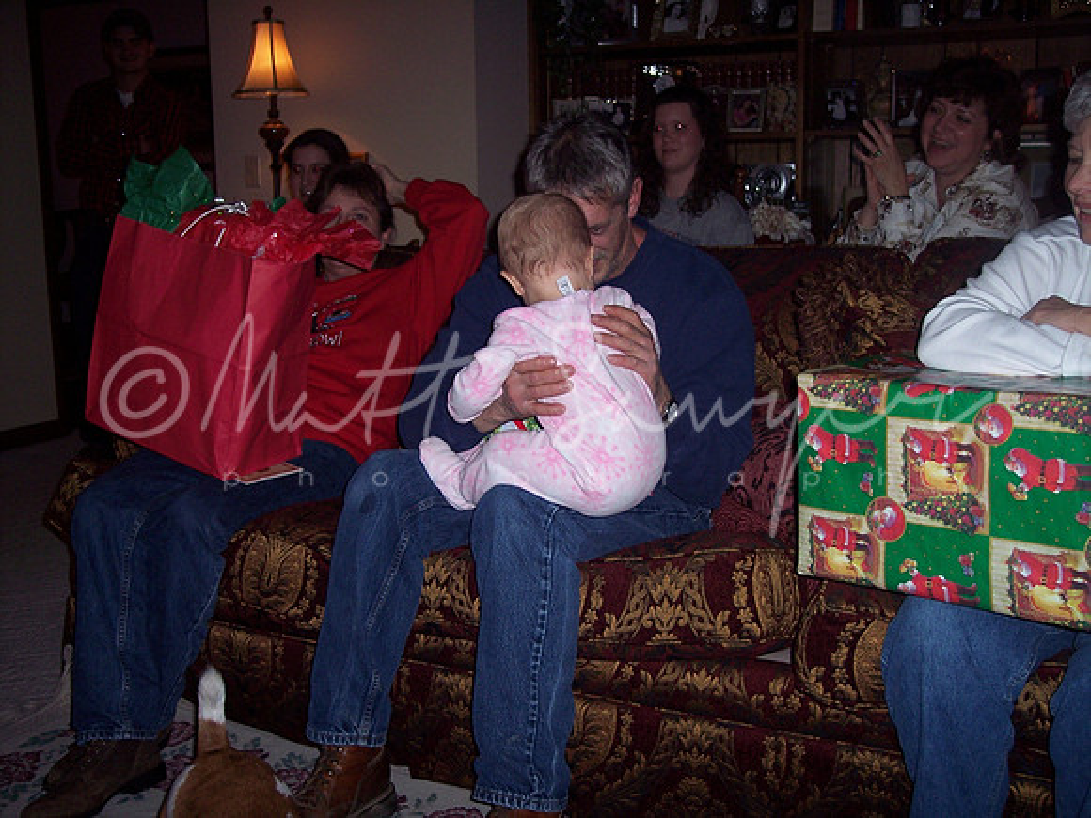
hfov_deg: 47.9
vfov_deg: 36.8
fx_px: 1229
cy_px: 409
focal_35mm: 39
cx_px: 546
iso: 100
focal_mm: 8
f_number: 2.8
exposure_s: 1/60
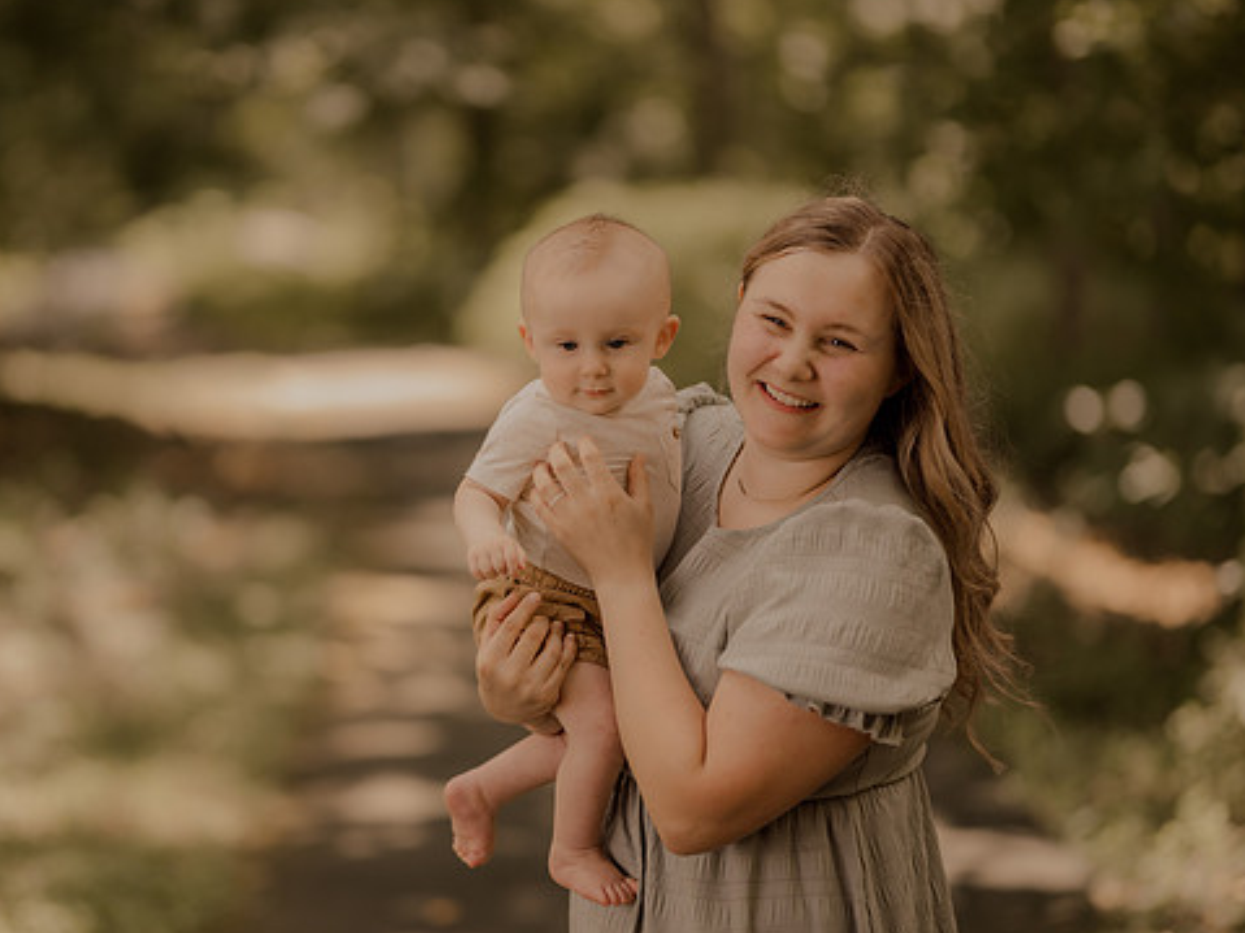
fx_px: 3560
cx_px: 499
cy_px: 487
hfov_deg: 19.8
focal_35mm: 99
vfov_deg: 14.9
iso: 160
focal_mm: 85
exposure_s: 1/1000
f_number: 1.4
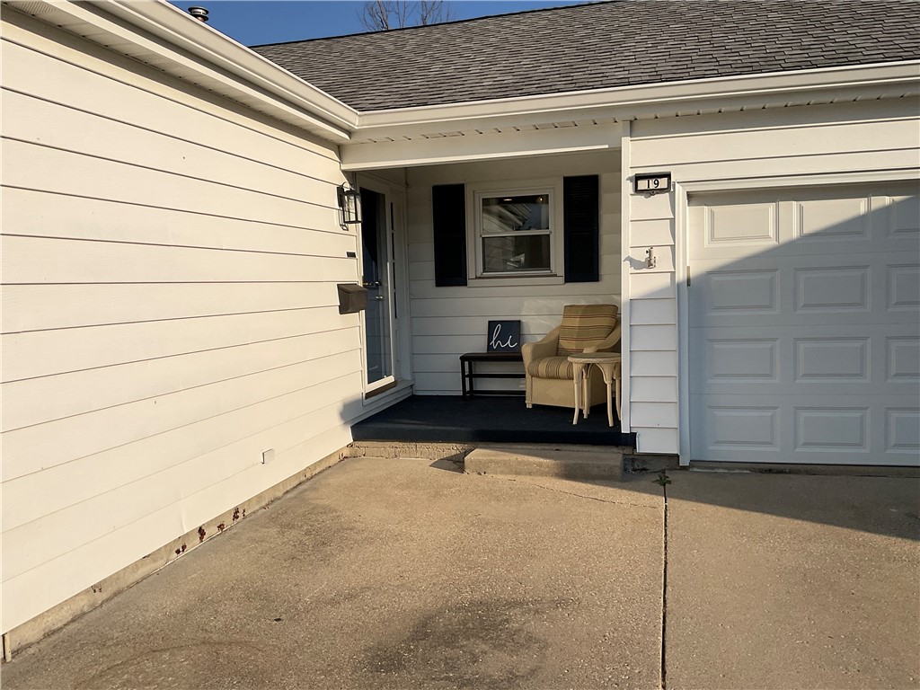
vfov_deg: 48.2
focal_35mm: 29
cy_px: 345
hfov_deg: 61.7
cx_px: 460
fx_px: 771
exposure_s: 1/3534
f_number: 1.8
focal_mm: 3
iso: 16
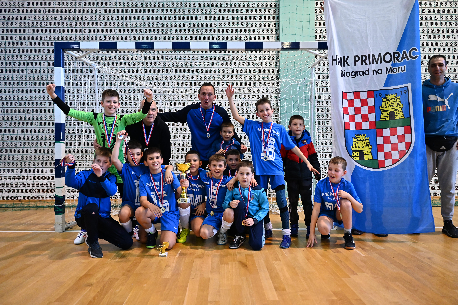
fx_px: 356
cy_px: 152
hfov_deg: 65.5
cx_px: 229
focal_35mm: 28
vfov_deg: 46.3
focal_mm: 28
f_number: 2.8
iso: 4000
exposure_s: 1/400
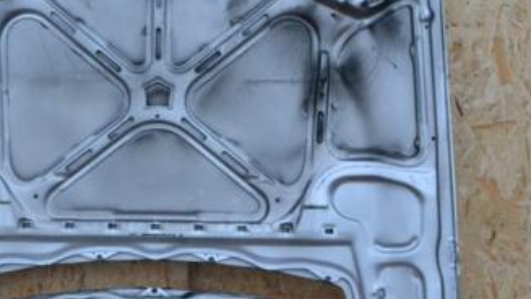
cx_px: 151
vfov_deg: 16.1
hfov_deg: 27.9
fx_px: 1056
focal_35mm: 75
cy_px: 109
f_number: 7.1
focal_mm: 26
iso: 3200
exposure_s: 1/200
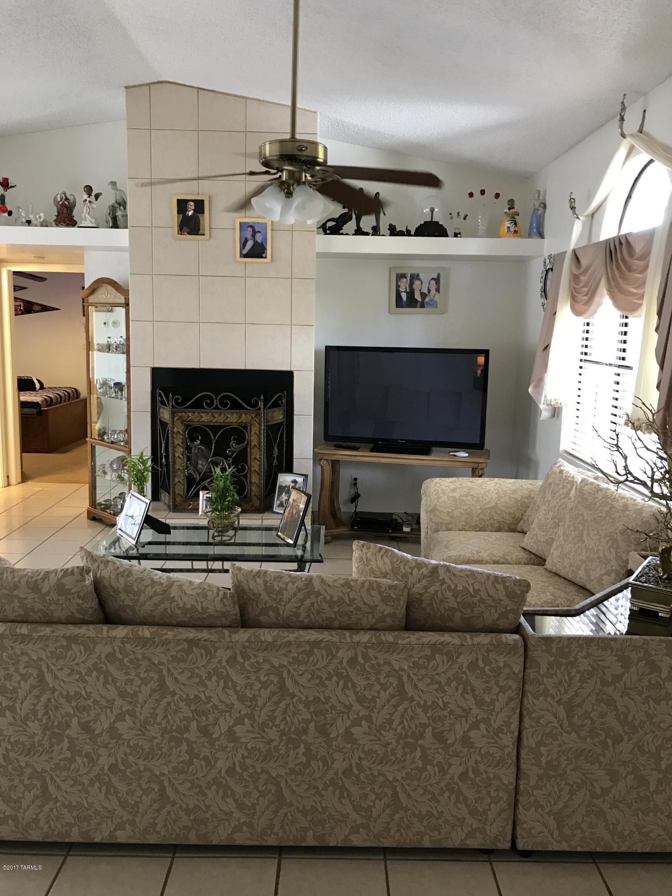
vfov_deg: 63.4
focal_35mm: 28
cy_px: 448
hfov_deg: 49.7
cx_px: 336
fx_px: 725
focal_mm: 3.99
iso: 64
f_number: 1.8
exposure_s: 1/15
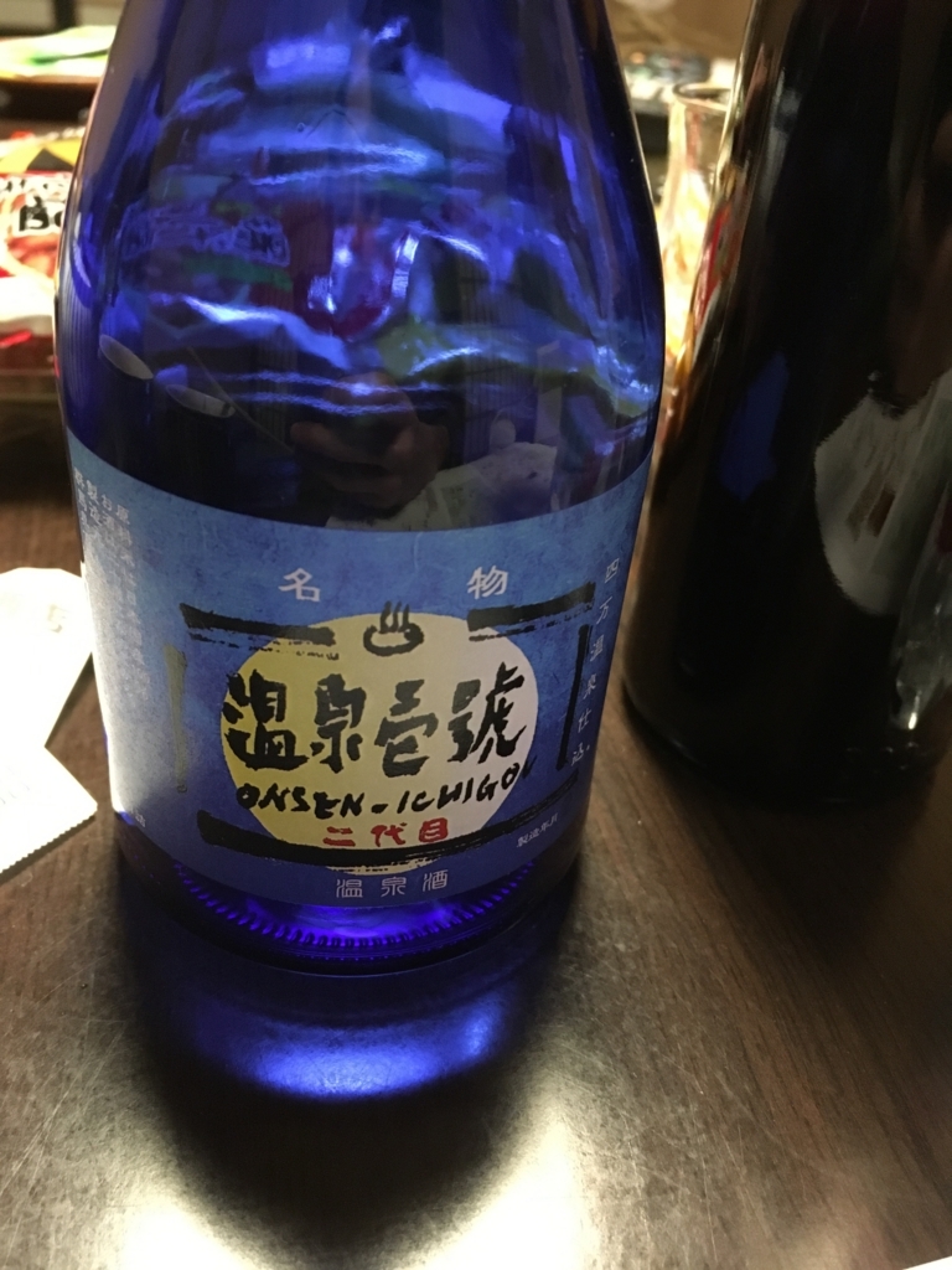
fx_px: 1063
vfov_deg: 61.7
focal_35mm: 29
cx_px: 476
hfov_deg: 48.2
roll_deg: -3.4
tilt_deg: -34.4
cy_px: 635
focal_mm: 4.15
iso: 320
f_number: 2.2
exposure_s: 1/15
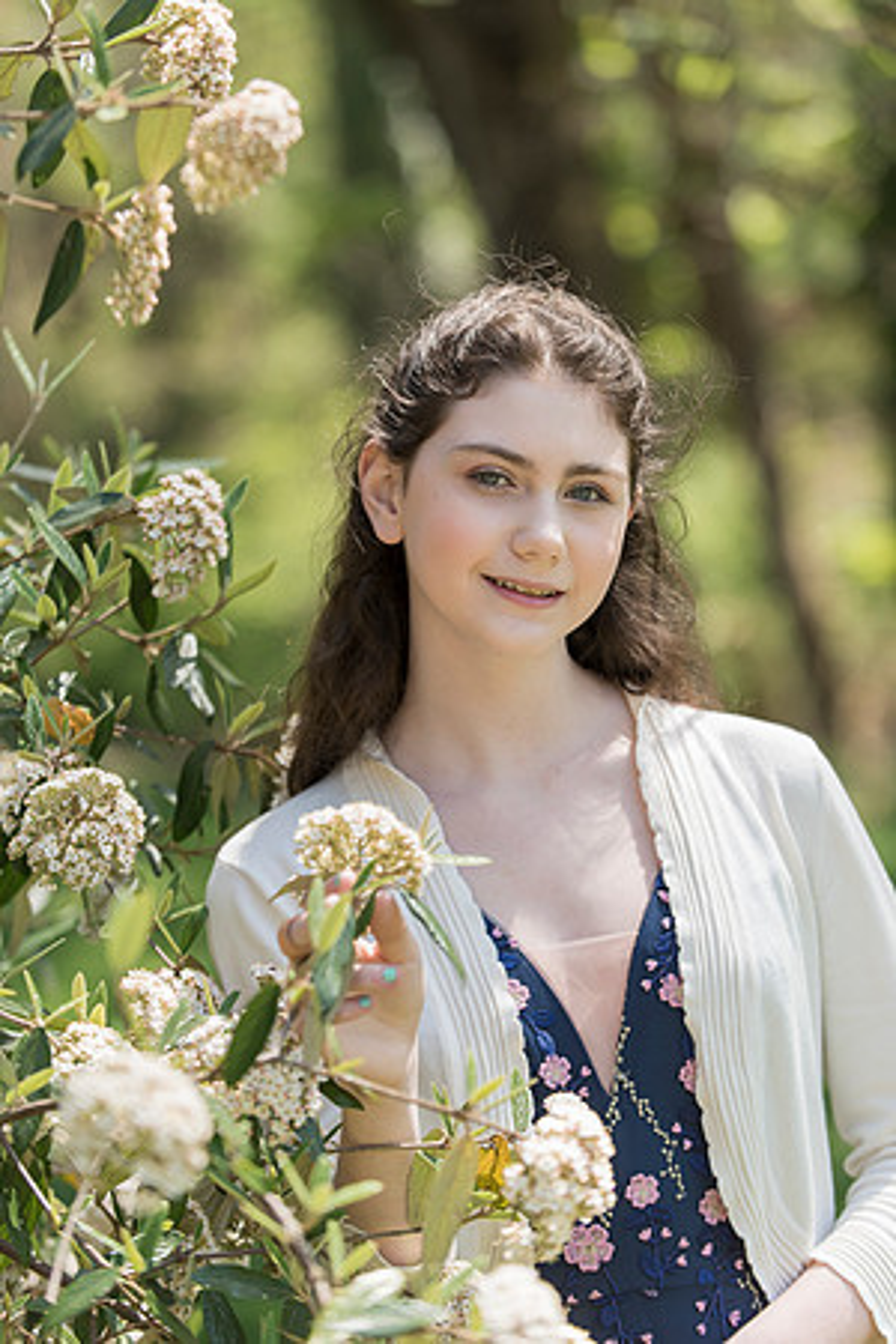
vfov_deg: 20.0
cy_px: 672
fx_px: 3808
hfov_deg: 13.4
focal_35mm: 102
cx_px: 448
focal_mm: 102
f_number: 3.2
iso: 400
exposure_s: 1/1600
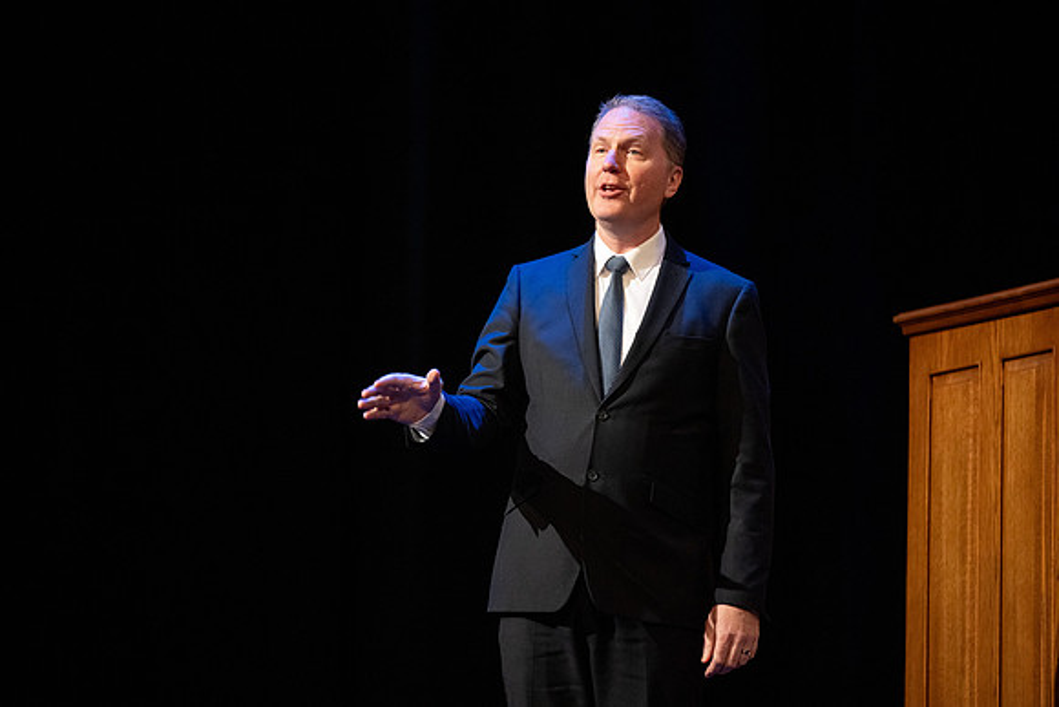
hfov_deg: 10.3
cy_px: 354
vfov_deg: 6.9
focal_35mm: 200
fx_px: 5884
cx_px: 530
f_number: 2.8
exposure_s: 1/320
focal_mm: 200
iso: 4000
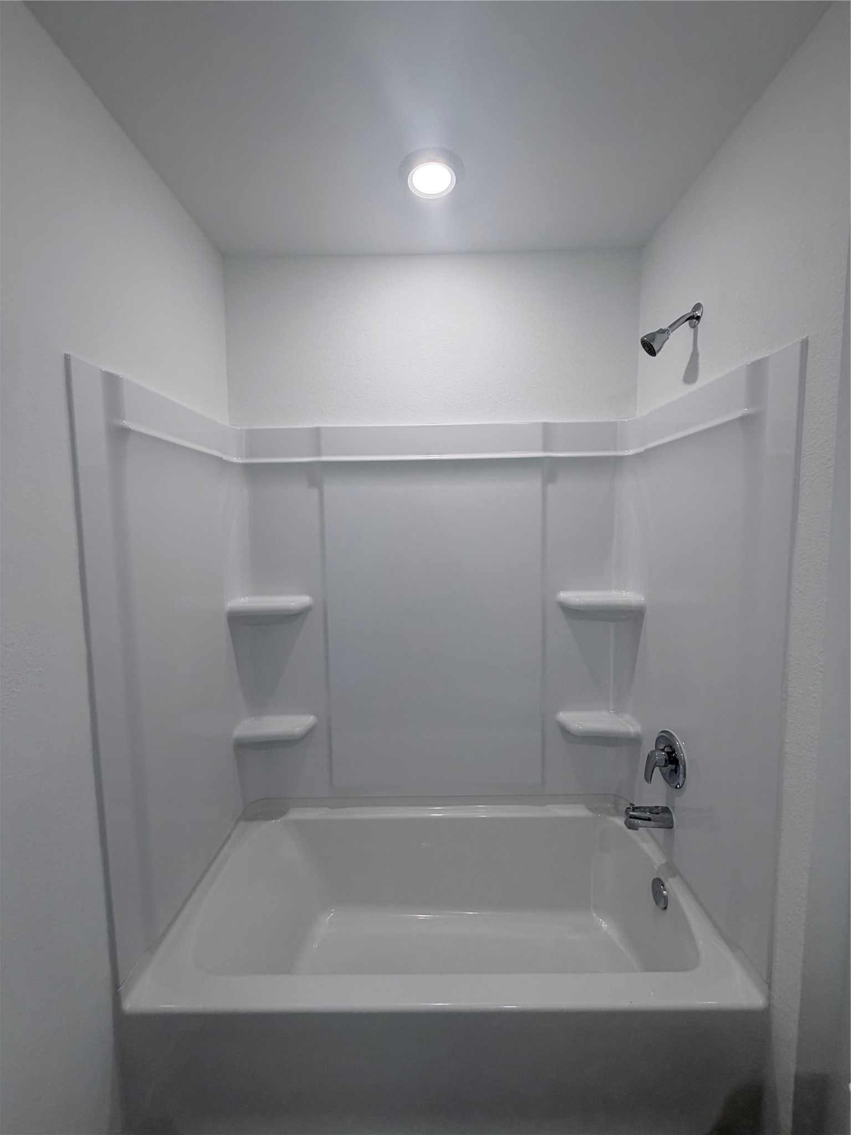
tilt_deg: -3.8
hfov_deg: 85.7
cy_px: 568
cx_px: 426
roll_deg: +1.2
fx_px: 459
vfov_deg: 102.1
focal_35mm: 14
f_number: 2.2
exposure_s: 1/121
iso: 125
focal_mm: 2.22
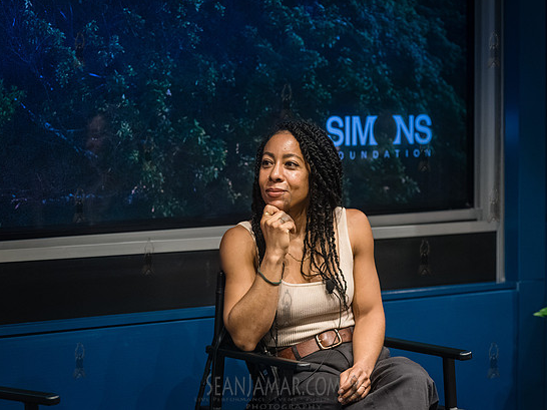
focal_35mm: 138
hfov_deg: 14.3
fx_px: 2180
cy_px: 198
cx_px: 261
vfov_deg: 10.7
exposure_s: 1/200
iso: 5000
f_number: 3.5
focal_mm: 120
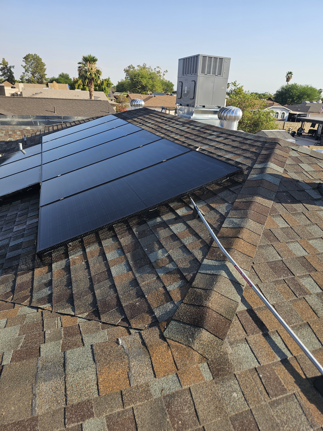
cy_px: 216
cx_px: 162
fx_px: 286
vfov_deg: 73.9
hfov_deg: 58.9
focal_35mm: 23
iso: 12
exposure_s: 1/559
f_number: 1.7
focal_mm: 6.3
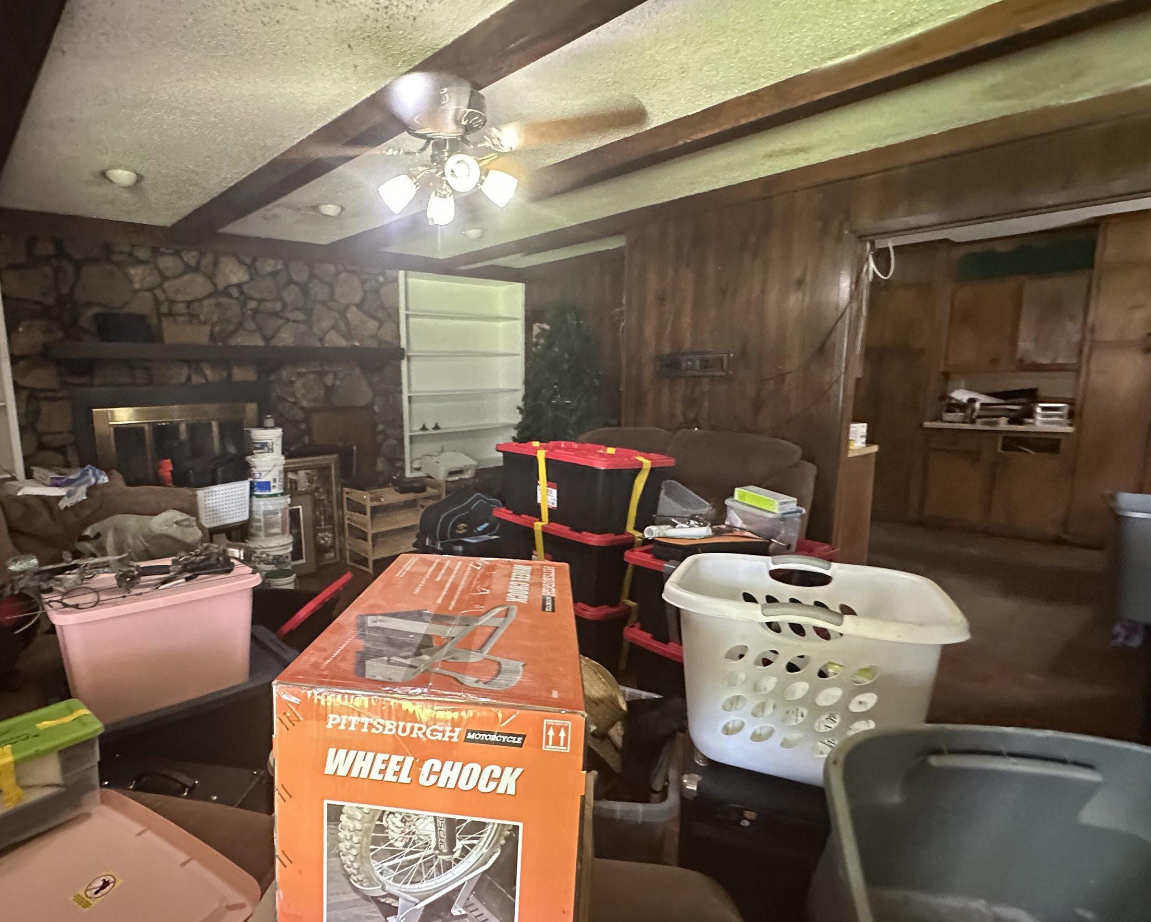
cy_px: 486
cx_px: 427
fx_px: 647
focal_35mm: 19
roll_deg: +0.4
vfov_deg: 70.8
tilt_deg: -8.4
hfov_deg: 81.6
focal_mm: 2.22
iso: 800
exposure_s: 1/40
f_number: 2.2
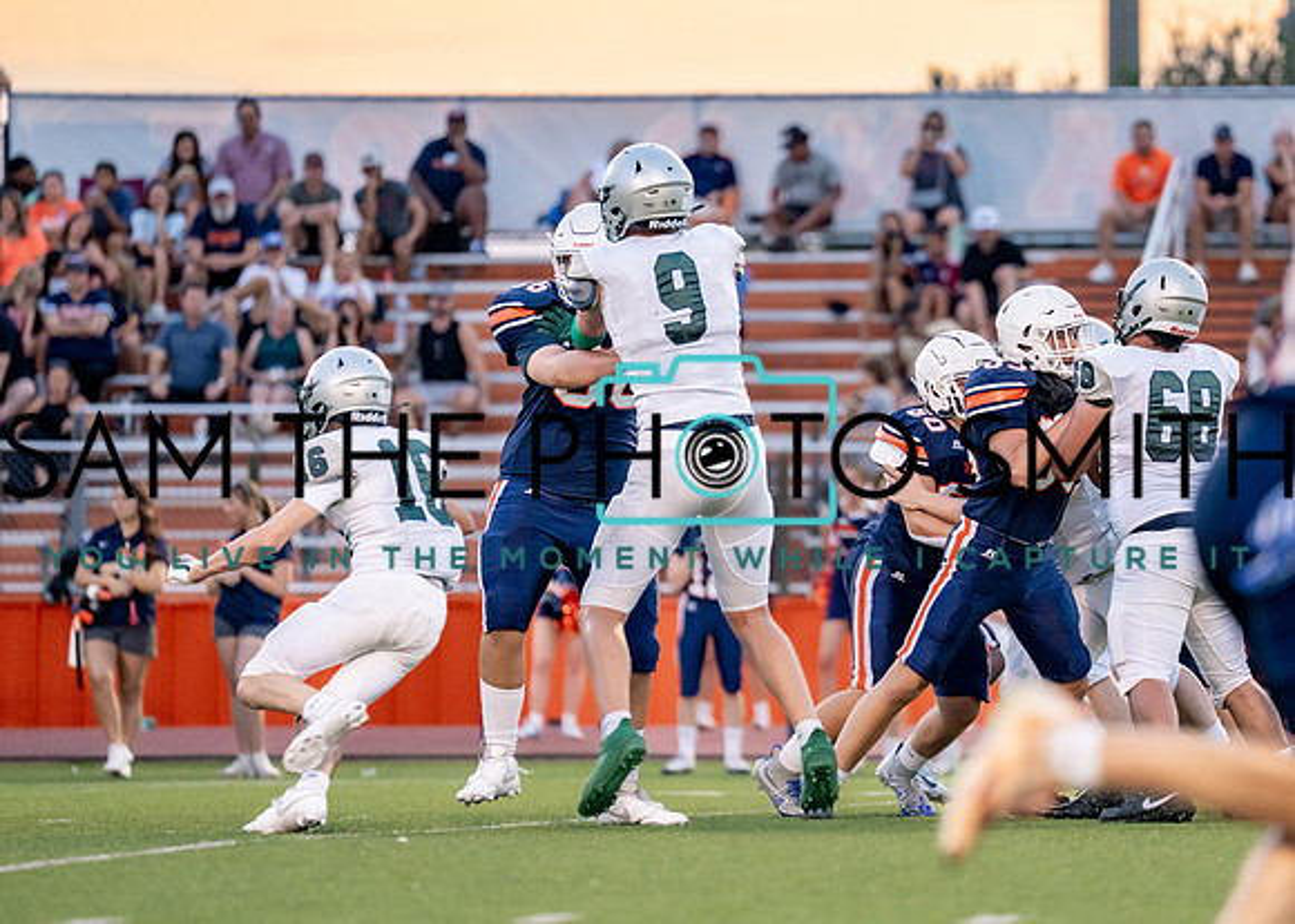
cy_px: 441
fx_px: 10506
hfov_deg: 7.0
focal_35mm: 286
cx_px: 917
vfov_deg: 5.0
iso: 1600
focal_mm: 200
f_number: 2.8
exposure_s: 1/1000
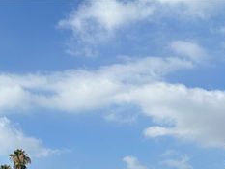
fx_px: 429
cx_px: -23
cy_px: 231
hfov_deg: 26.9
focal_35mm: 66
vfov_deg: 20.1
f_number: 1.78
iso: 80
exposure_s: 1/3717
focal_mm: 6.86
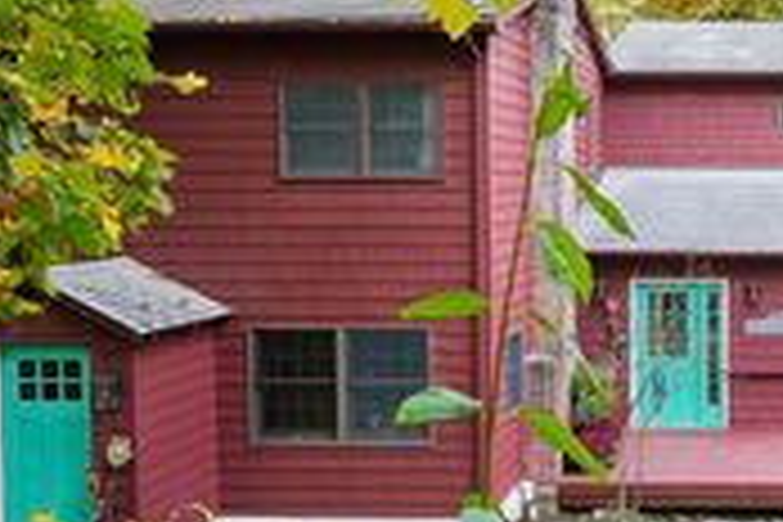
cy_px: 205
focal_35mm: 46
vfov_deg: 29.2
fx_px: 1000
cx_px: 778
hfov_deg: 38.1
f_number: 8
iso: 125
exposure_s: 1/30
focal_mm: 16
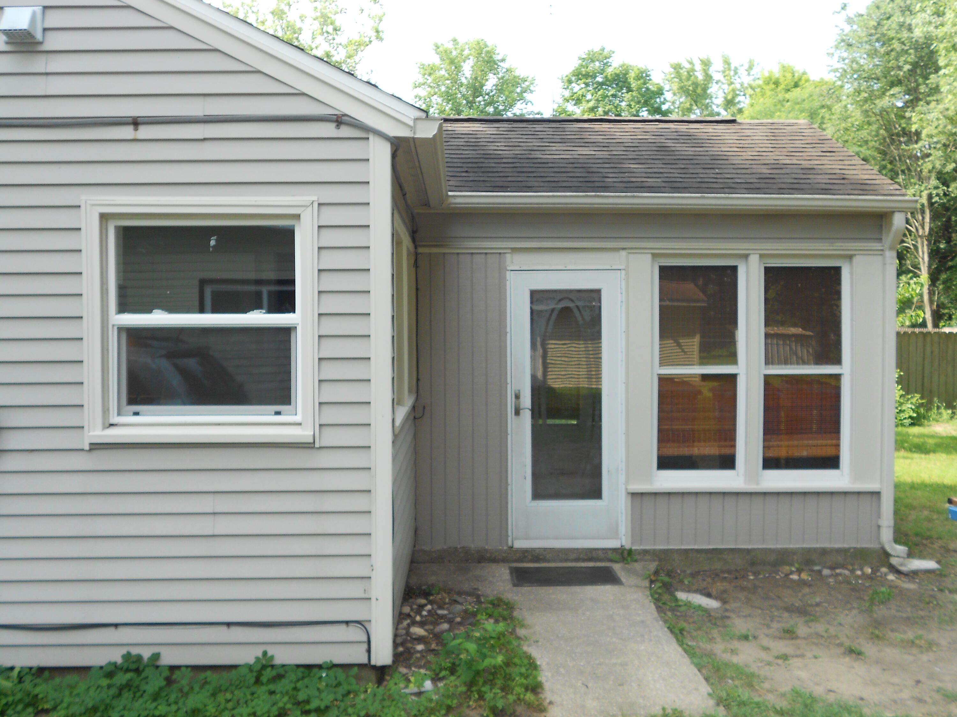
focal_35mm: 32
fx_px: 885
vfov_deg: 44.2
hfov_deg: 56.8
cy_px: 358
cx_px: 478
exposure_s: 1/125
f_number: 3.6
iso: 80
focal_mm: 5.8
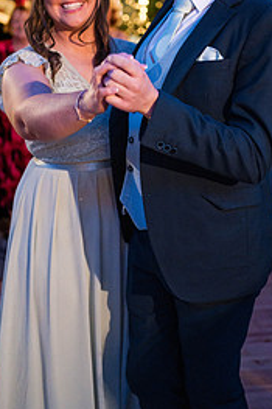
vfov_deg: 33.0
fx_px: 681
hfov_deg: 22.6
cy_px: 120
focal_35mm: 60
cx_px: 137
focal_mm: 35
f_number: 1.8
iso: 3200
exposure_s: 1/250
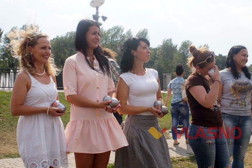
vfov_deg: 25.7
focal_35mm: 52
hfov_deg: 37.9
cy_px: 84
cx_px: 126
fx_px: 367
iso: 100
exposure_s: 1/160
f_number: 9
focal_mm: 35
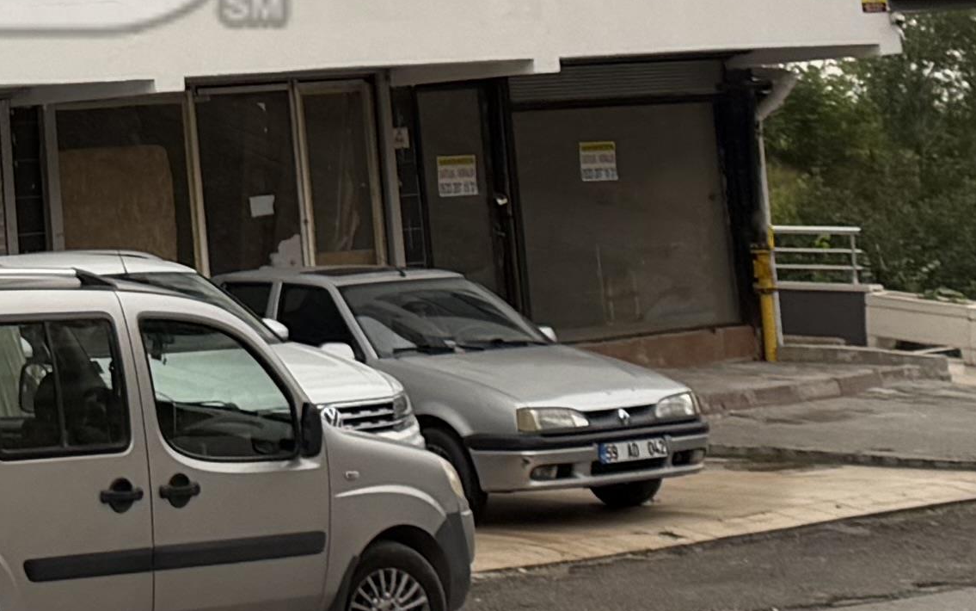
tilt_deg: +8.7
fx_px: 3406
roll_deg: +4.2
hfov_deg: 15.9
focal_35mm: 128
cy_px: -385
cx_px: -64
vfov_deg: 9.8
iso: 80
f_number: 1.78
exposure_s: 1/722
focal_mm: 6.76
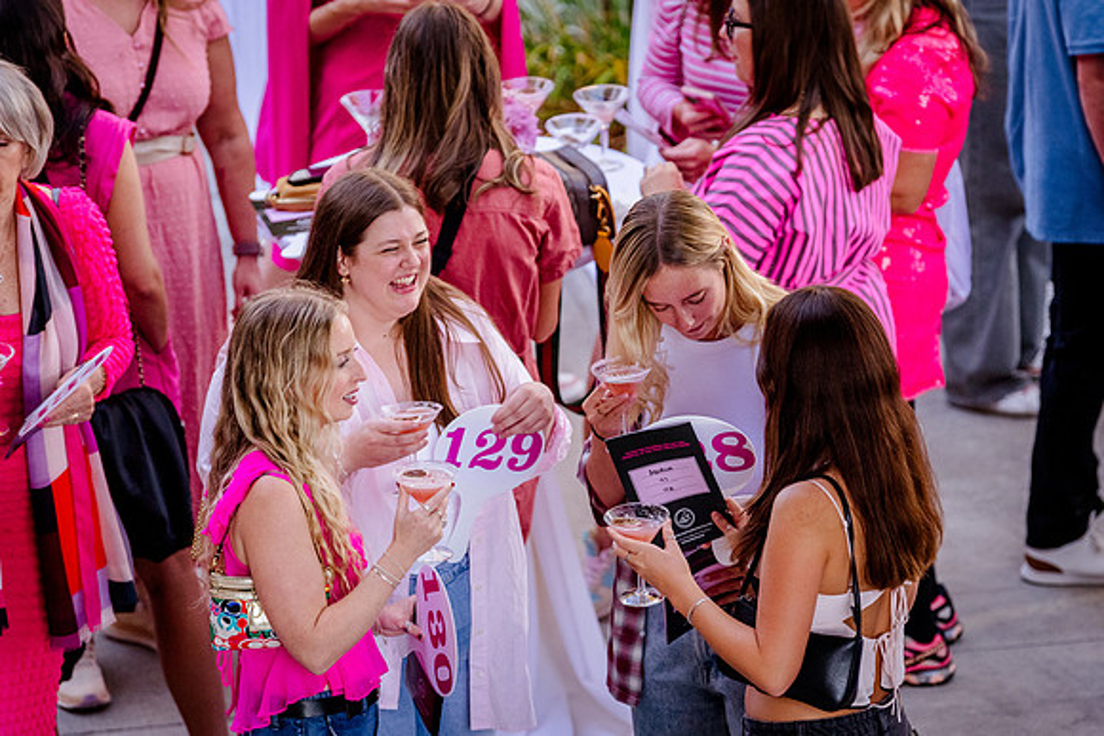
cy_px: 316
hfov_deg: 8.2
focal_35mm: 251
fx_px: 7714
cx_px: 726
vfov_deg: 5.5
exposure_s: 1/1000
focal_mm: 160
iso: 1000
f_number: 2.8
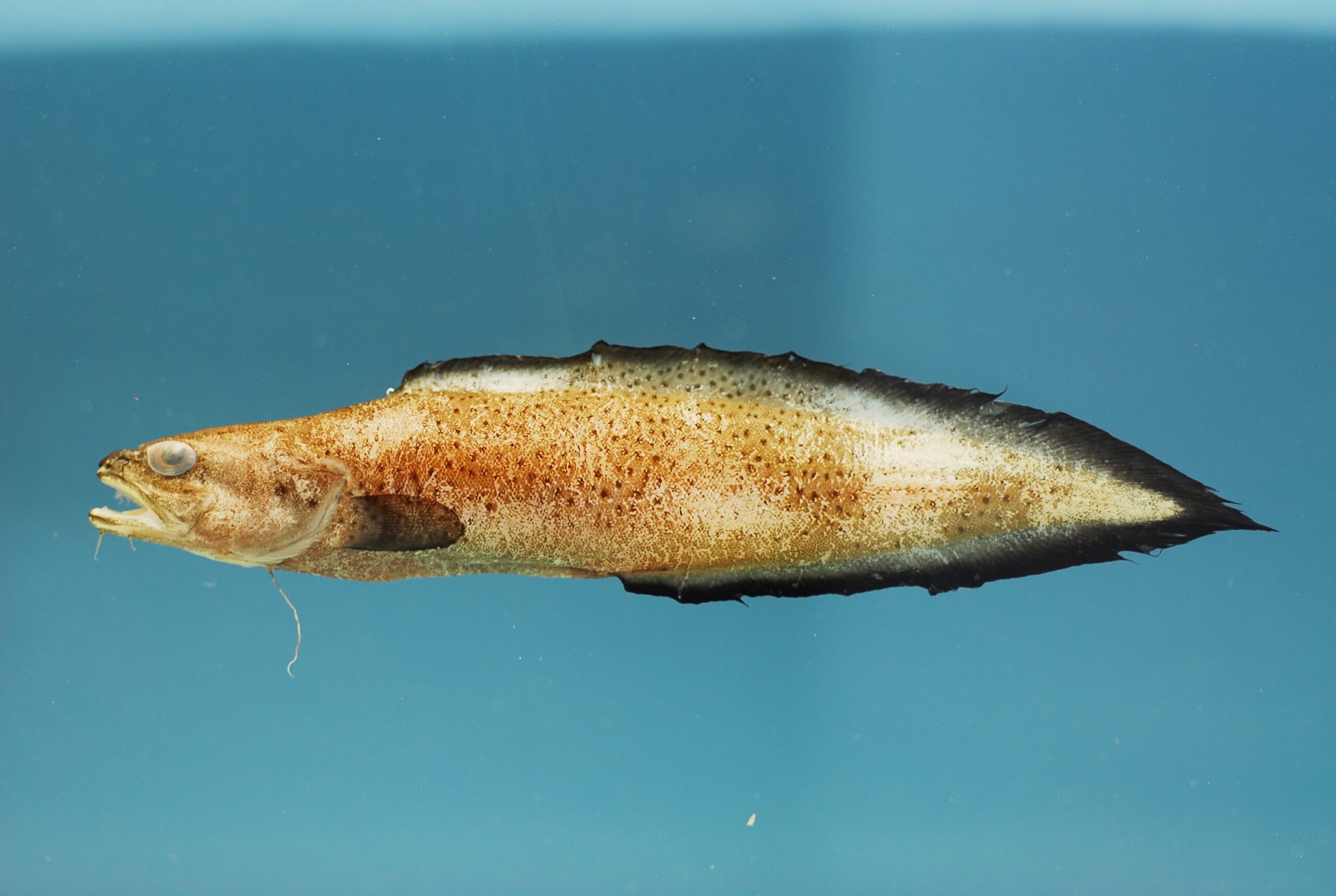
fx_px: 3347
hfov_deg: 22.6
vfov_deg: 15.3
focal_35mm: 90
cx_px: 668
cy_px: 448
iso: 100
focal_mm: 60
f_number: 3.2
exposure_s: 1/8
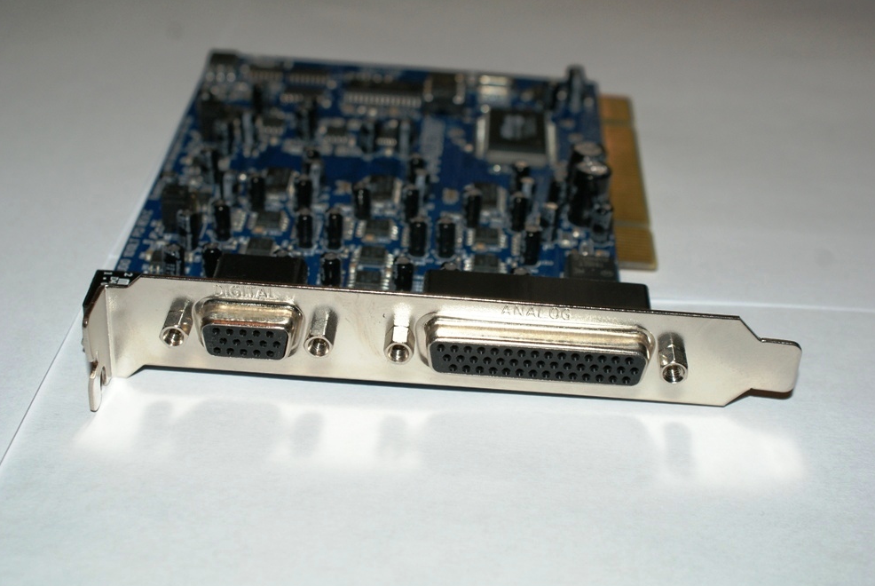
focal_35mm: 55
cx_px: 446
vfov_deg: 24.9
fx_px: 1327
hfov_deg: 36.5
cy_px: 289
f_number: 6.3
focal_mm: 35
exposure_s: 1/60
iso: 400
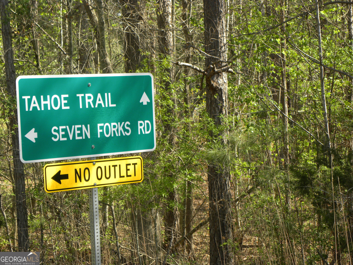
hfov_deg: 18.7
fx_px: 1071
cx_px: 176
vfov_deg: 14.1
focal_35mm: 105
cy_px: 132
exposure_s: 1/122
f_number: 4
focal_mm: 18.8
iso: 64
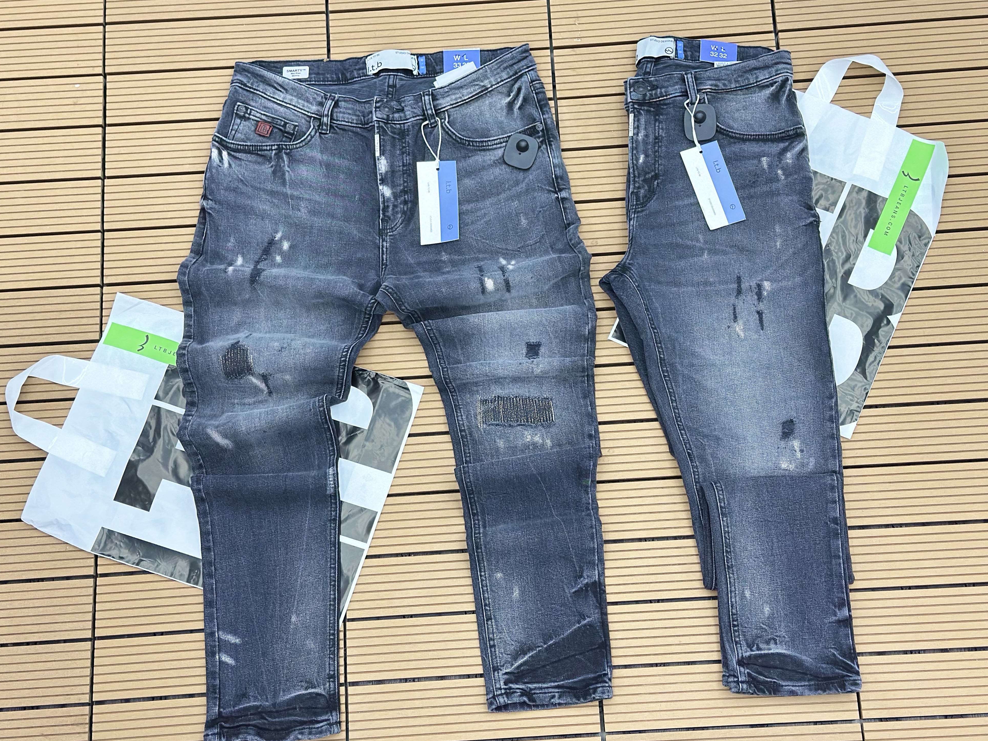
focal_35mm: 50
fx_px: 1427
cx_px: 503
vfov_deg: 29.1
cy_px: 366
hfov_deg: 38.2
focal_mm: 6.86
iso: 320
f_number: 1.78
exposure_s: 1/60
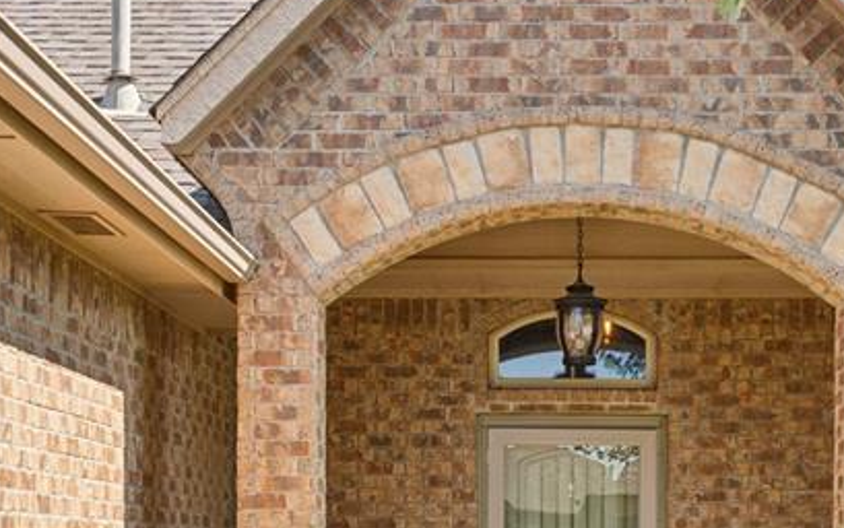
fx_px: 1818
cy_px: 606
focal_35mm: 79
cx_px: 574
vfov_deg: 16.0
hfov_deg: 26.0
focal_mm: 31
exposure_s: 1/320
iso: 200
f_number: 7.1
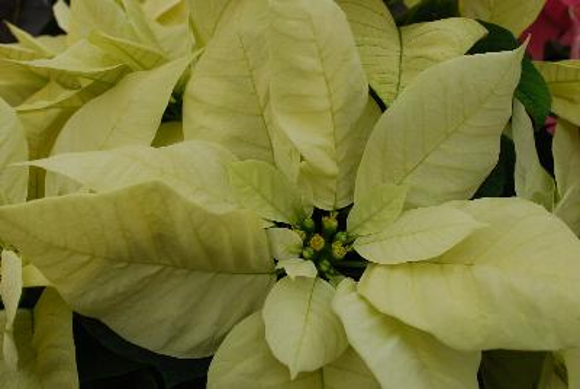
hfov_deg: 44.9
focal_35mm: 44
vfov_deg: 30.9
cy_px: 194
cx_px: 290
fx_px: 702
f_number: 8
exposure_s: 1/80
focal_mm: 29
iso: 100
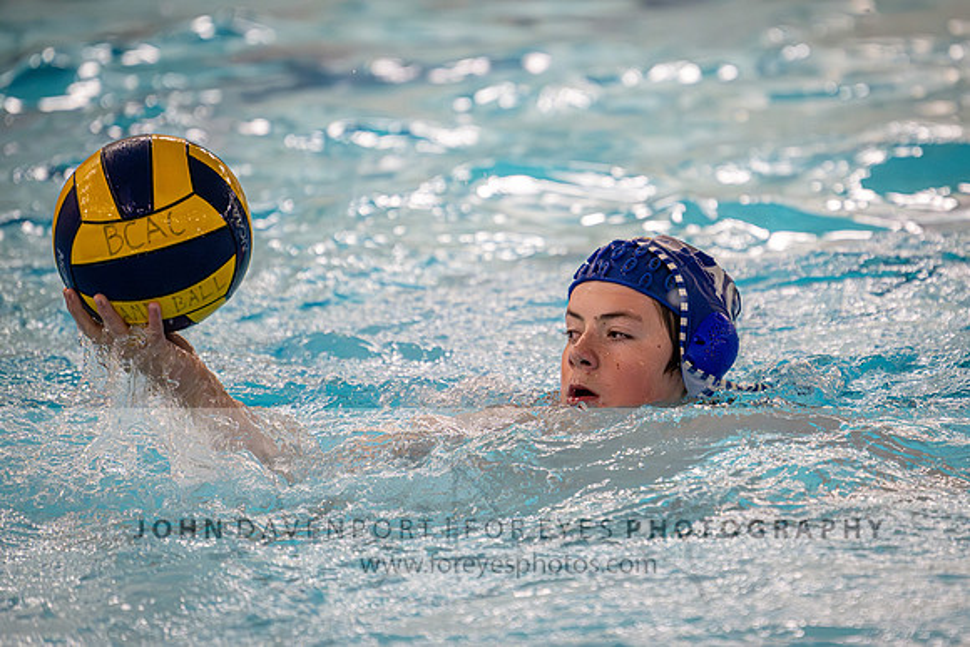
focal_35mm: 356
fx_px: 9584
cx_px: 616
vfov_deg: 3.9
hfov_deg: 5.8
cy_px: 279
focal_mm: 280
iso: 10000
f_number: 4
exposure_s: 1/1000
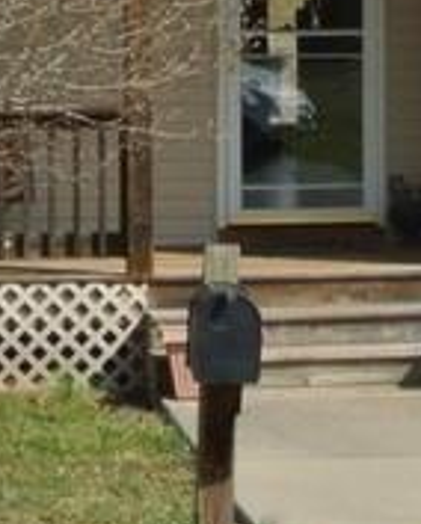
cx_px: 332
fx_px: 2876
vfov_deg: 10.3
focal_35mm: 185
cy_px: -27
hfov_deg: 8.4
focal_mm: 12.7
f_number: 16
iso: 125
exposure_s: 1/60
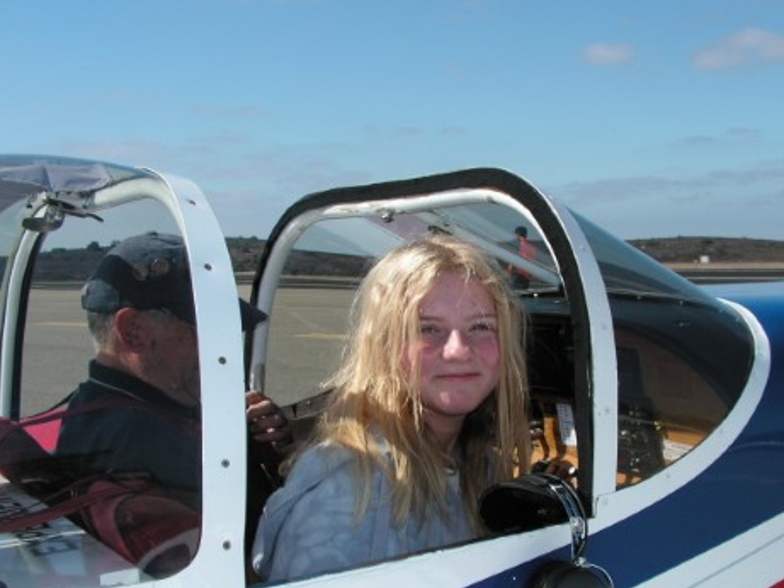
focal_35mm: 50
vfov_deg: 29.0
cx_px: 474
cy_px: 369
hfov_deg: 38.0
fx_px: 1133
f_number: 3.2
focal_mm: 6
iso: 50
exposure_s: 1/1000
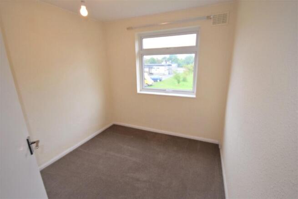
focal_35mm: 16
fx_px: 137
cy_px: 100
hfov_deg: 95.0
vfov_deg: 72.1
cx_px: 149
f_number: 5.6
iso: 560
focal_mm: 11
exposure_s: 1/125
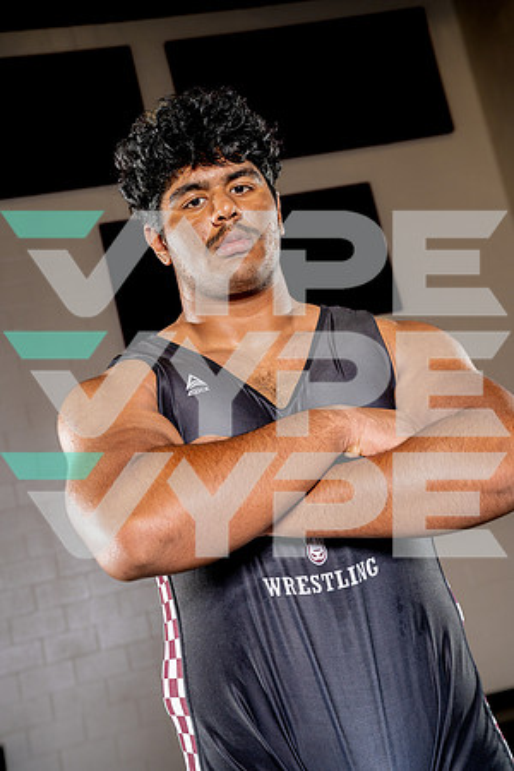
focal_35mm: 48
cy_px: 386
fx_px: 1028
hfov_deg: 28.1
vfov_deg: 41.1
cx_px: 257
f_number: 5.6
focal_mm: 48
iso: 320
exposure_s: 1/250
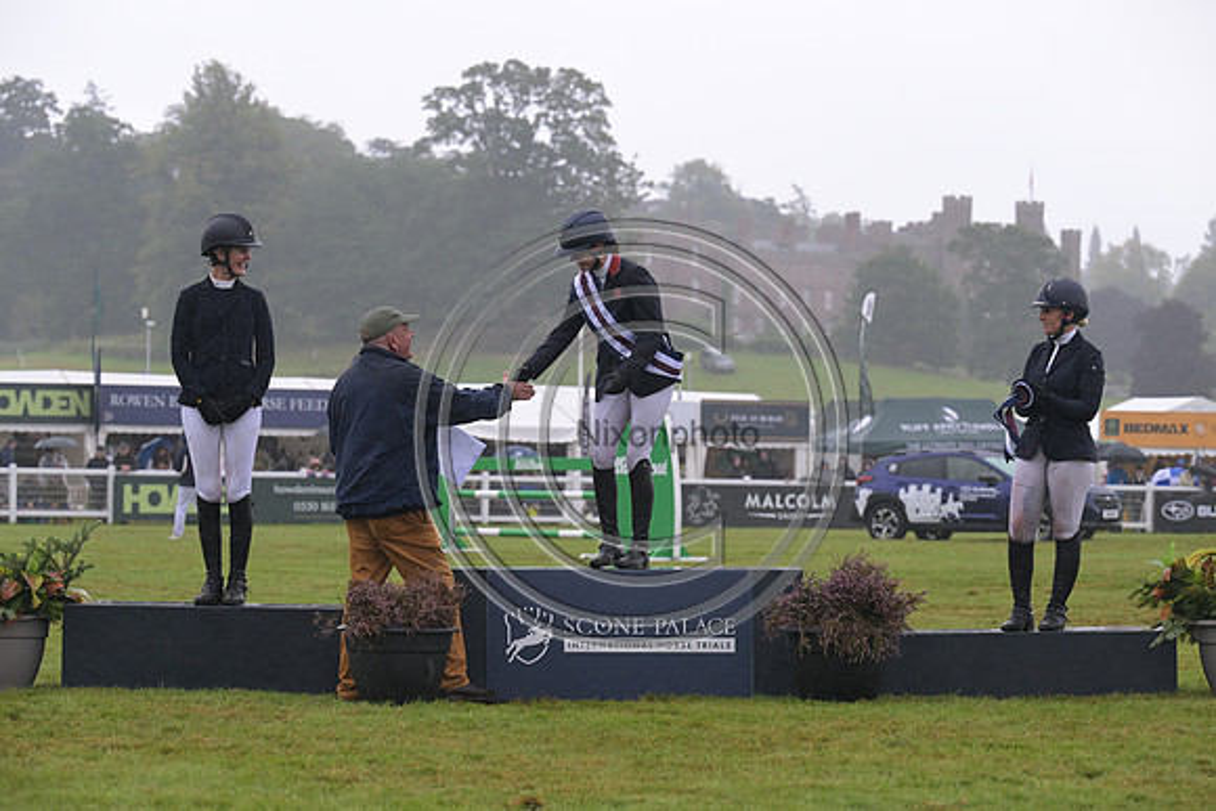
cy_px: 406
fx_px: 3716
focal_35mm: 110
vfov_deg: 12.5
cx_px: 608
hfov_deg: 18.6
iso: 1000
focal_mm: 110
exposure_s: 1/1000
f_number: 5
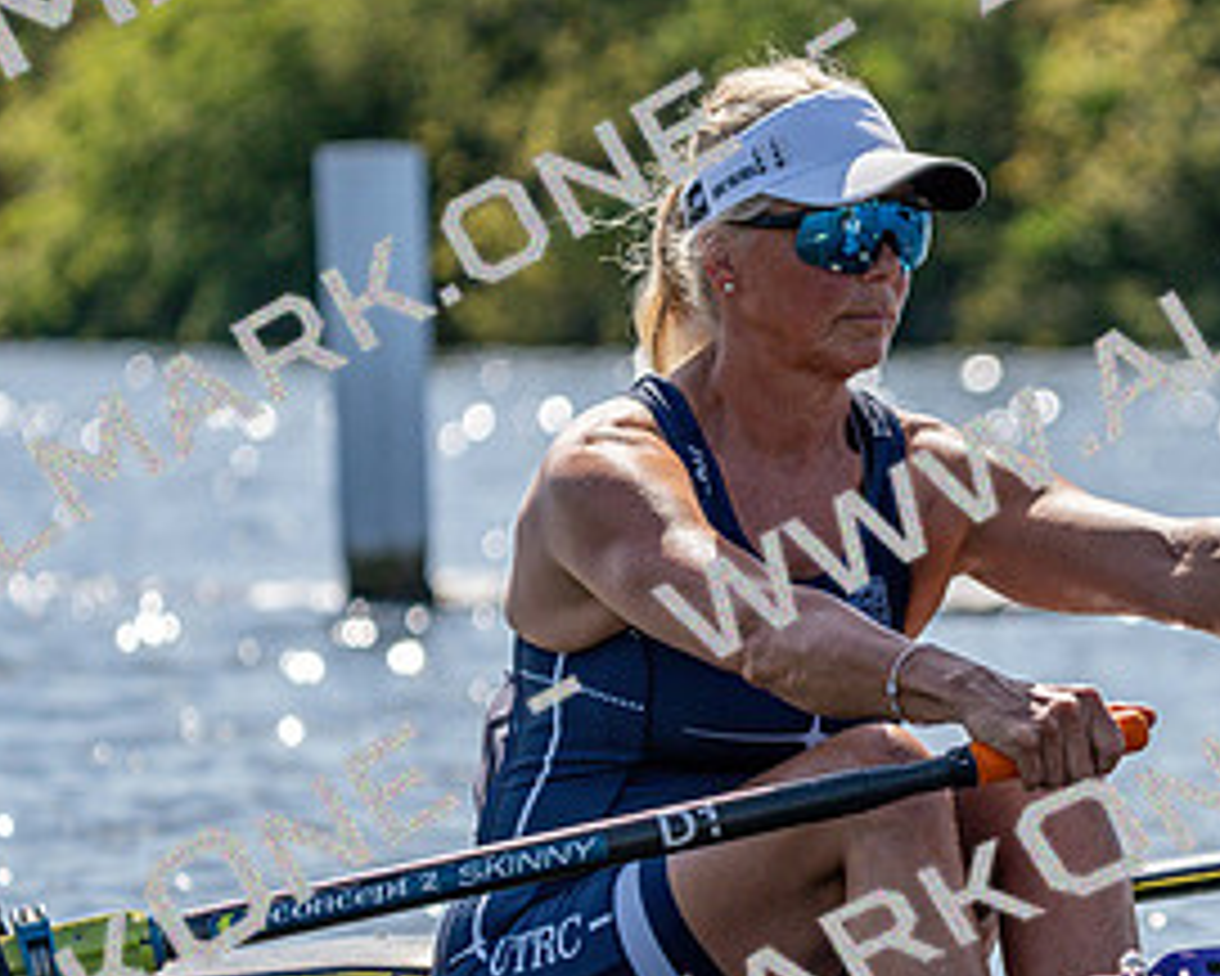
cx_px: 1211
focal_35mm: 402
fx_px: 14520
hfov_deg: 4.8
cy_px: 672
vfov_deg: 3.9
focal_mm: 200
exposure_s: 1/2000
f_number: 5.6
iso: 320
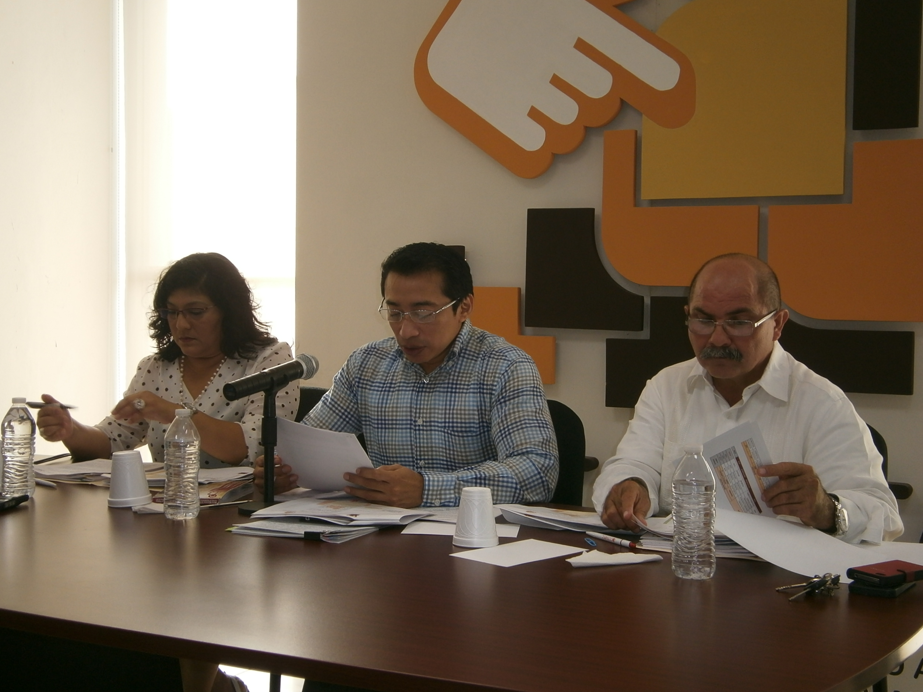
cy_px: 350
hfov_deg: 39.7
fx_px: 1280
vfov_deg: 30.3
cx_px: 457
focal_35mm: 48
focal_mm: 8.3
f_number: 3.4
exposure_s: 1/40
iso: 80
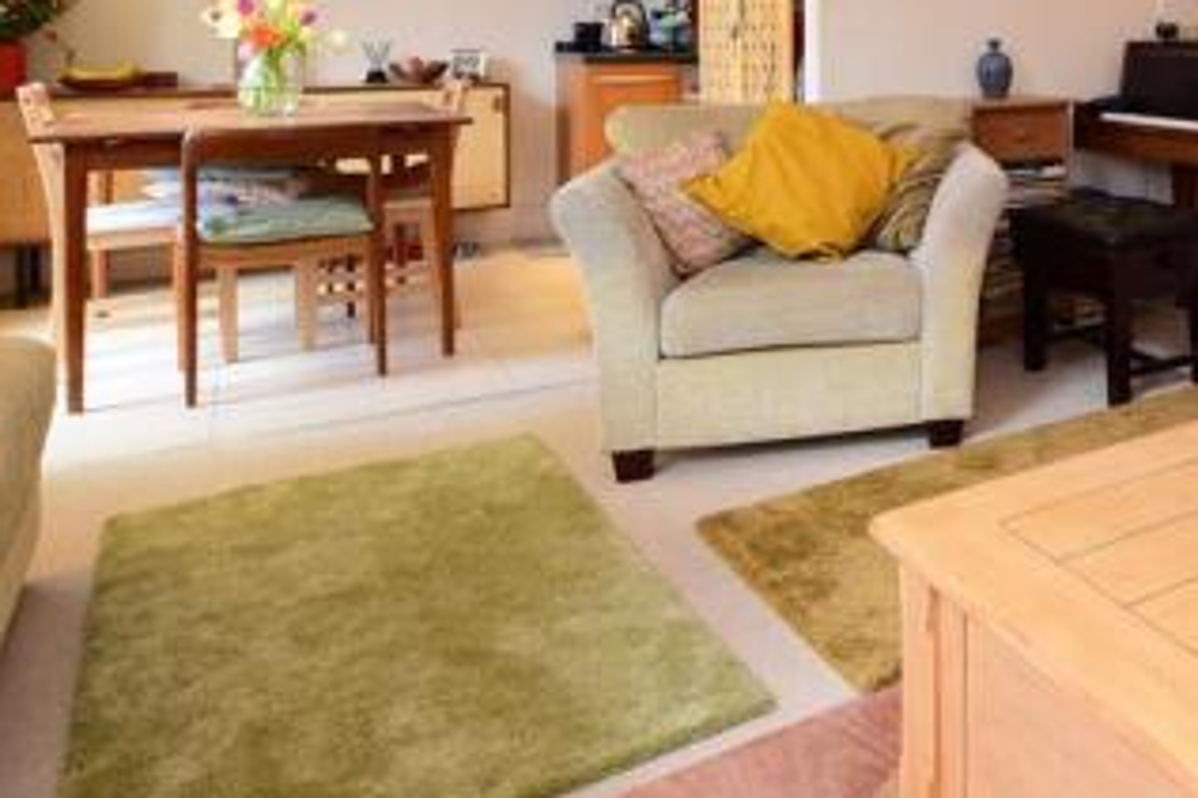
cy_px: 36
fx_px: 1031
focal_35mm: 31
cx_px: 1175
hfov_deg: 50.0
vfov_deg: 38.4
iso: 400
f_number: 8
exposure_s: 1/8
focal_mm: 10
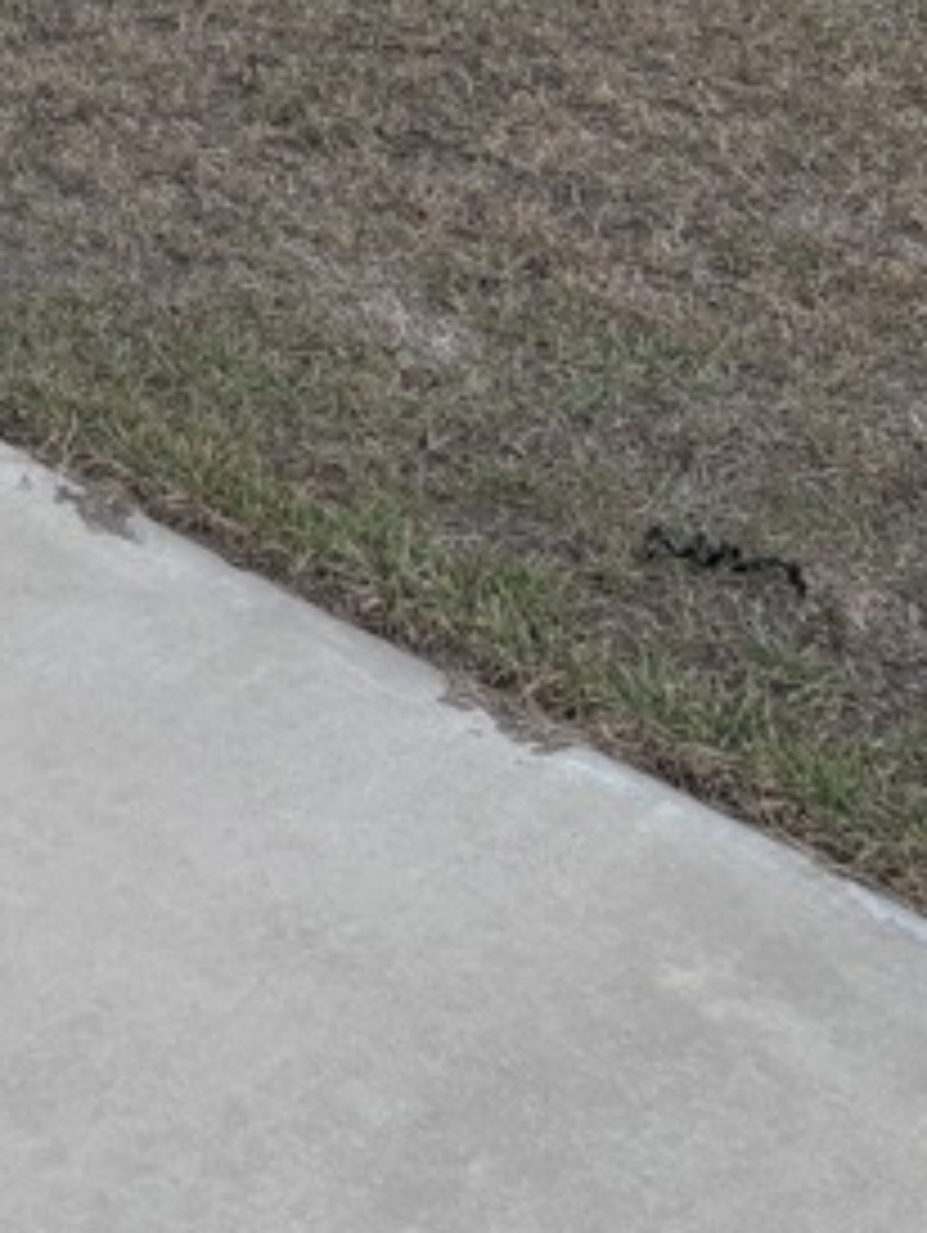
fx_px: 3458
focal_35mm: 97
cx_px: -518
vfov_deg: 18.0
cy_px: -612
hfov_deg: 14.2
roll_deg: +2.7
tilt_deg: -7.7
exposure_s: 1/145
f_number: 1.6
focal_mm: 5.96
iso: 32
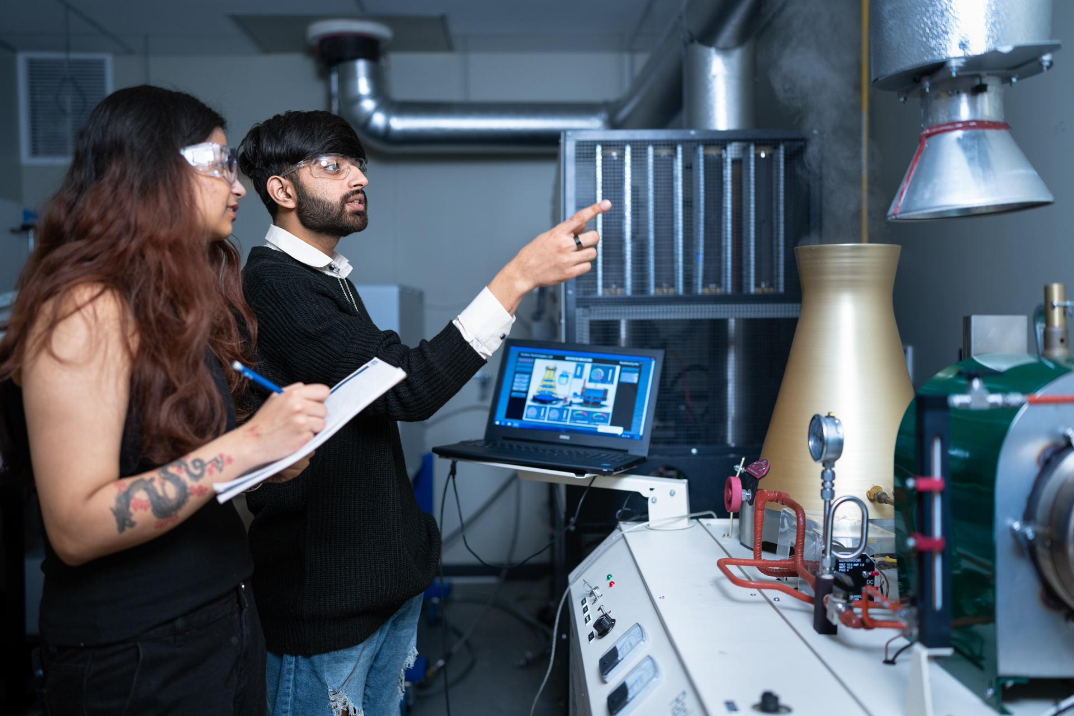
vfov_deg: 37.9
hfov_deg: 54.4
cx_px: 537
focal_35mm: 35
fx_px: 1044
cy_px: 358
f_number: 1.8
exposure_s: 1/125
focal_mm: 35
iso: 320
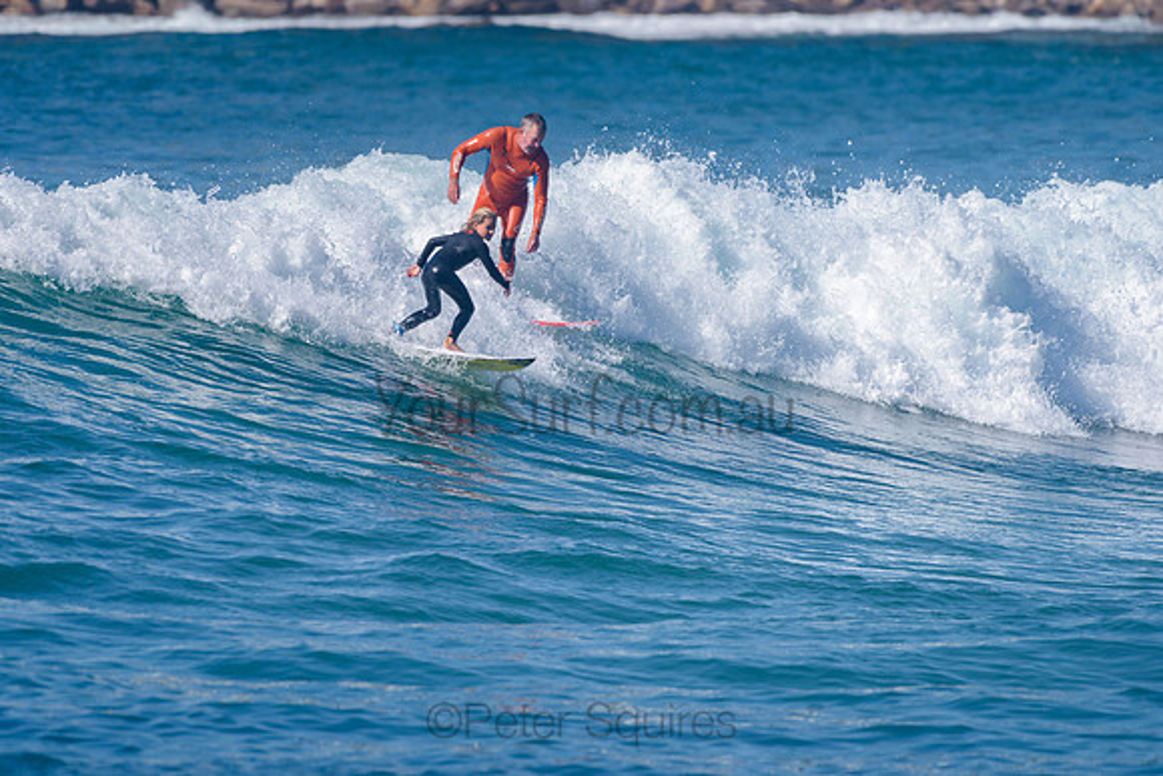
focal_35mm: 613
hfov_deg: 3.4
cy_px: 328
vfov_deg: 2.2
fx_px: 19800
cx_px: 460
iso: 125
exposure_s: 1/2000
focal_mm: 500
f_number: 5.6
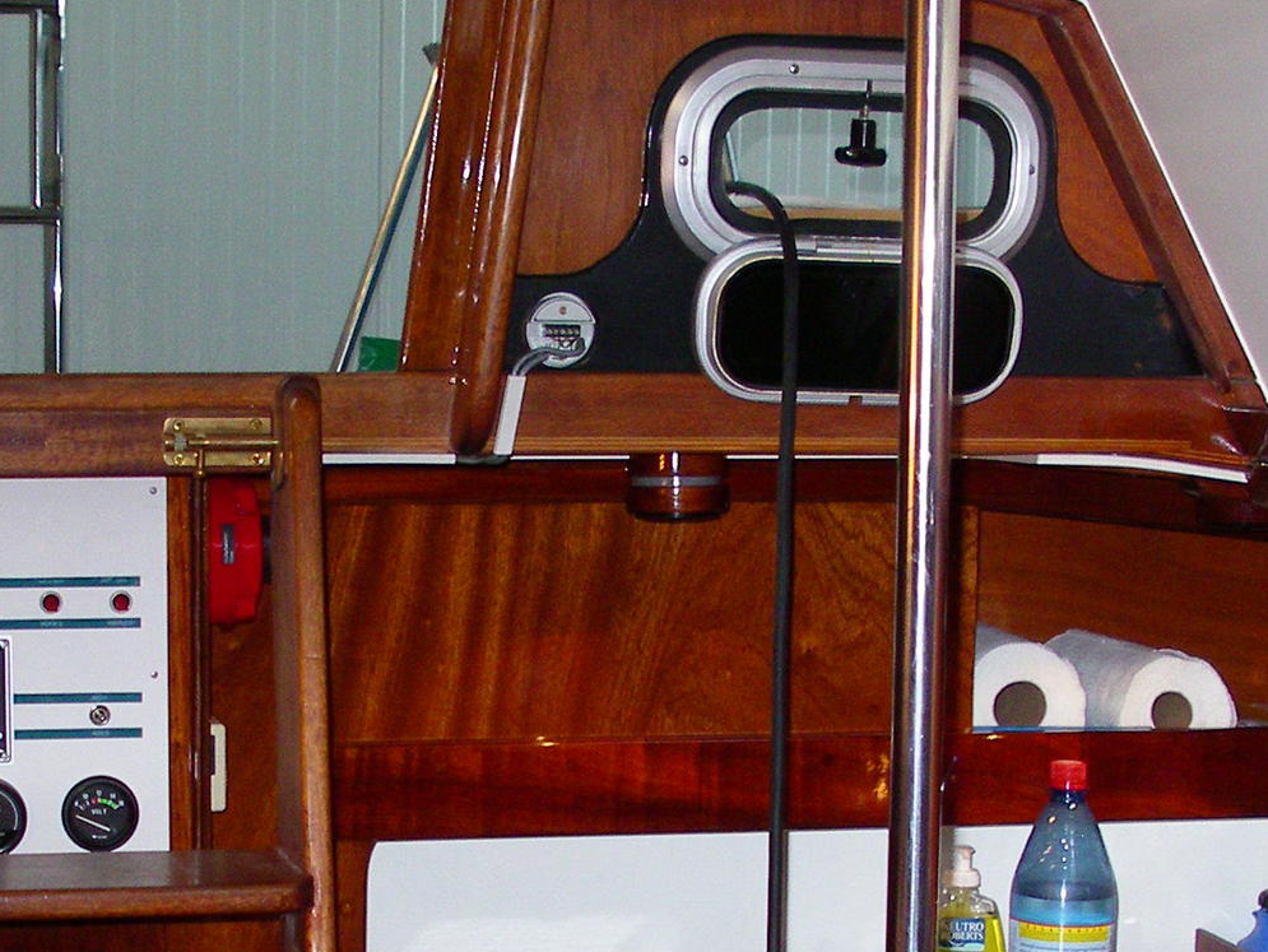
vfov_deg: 15.7
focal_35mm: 93
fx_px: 3408
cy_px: 902
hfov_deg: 21.0
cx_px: 460
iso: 200
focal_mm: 7.8
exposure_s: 1/40
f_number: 2.8
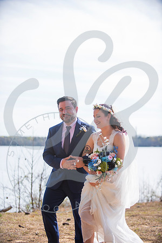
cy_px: 122
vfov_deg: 28.8
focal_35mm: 70
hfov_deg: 19.5
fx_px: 472
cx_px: 81
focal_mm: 70
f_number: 2.8
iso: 100
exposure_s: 1/800
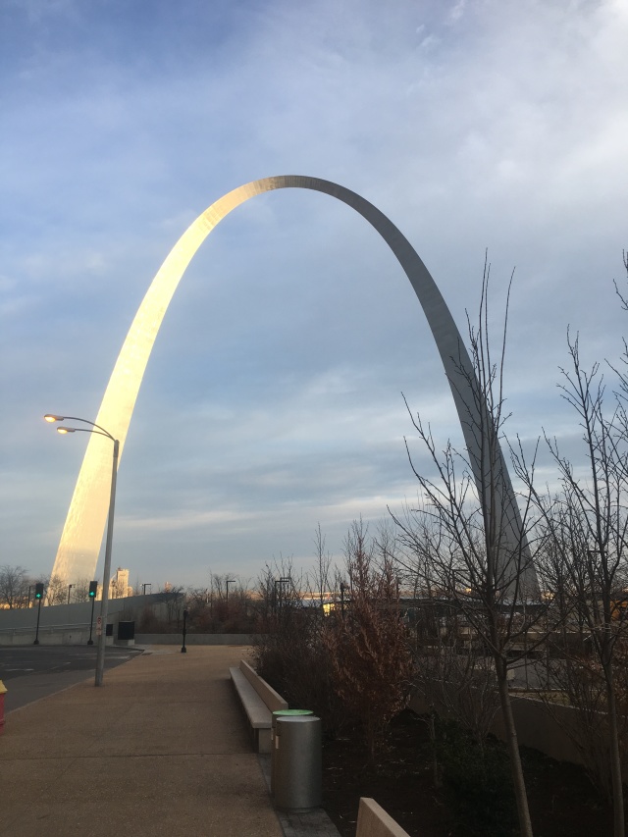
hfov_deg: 48.2
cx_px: 314
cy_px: 418
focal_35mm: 29
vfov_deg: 61.7
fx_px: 701
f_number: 2.2
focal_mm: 4.15
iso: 25
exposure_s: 1/455
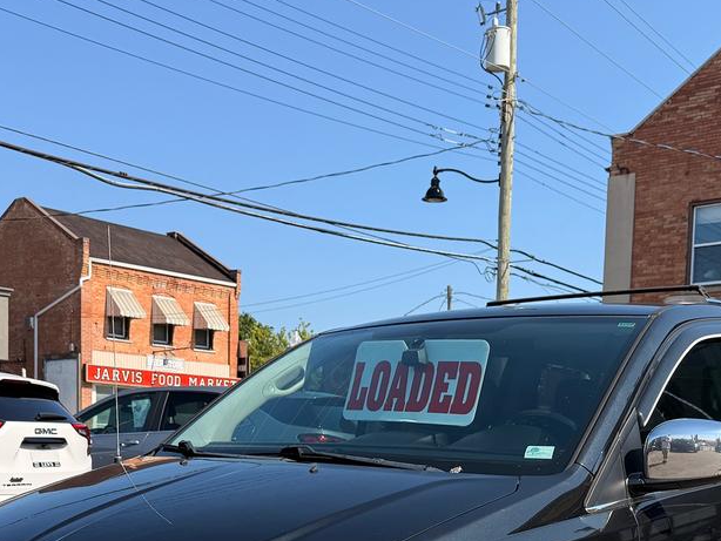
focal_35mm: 50
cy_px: 509
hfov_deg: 38.2
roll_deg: -0.9
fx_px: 1042
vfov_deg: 27.8
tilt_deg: -2.5
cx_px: 372
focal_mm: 6.76
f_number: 1.78
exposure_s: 1/3953
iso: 100
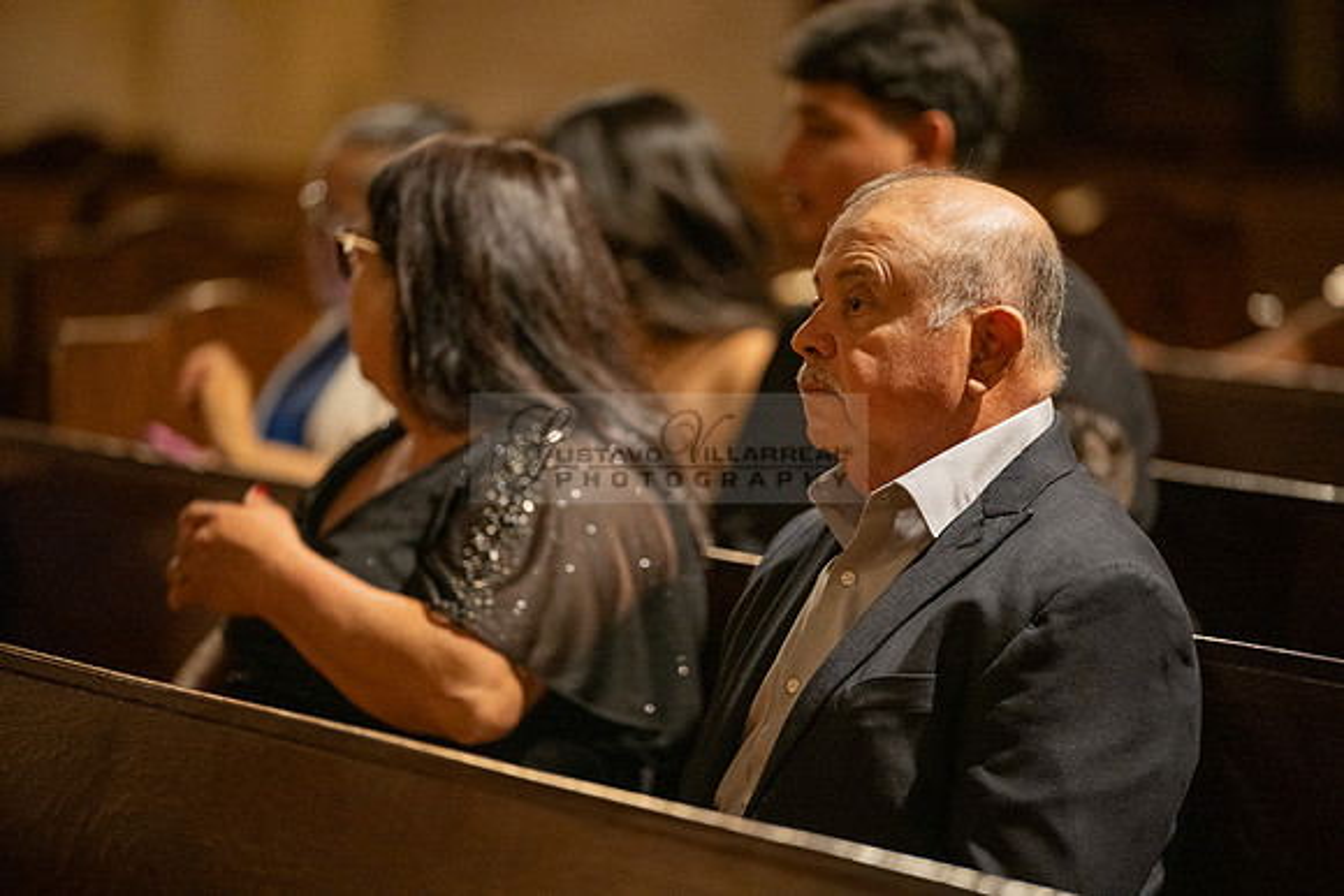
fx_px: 7468
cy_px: 448
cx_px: 672
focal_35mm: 200
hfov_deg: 10.3
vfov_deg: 6.9
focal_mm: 200
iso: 2000
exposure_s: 1/125
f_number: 2.8
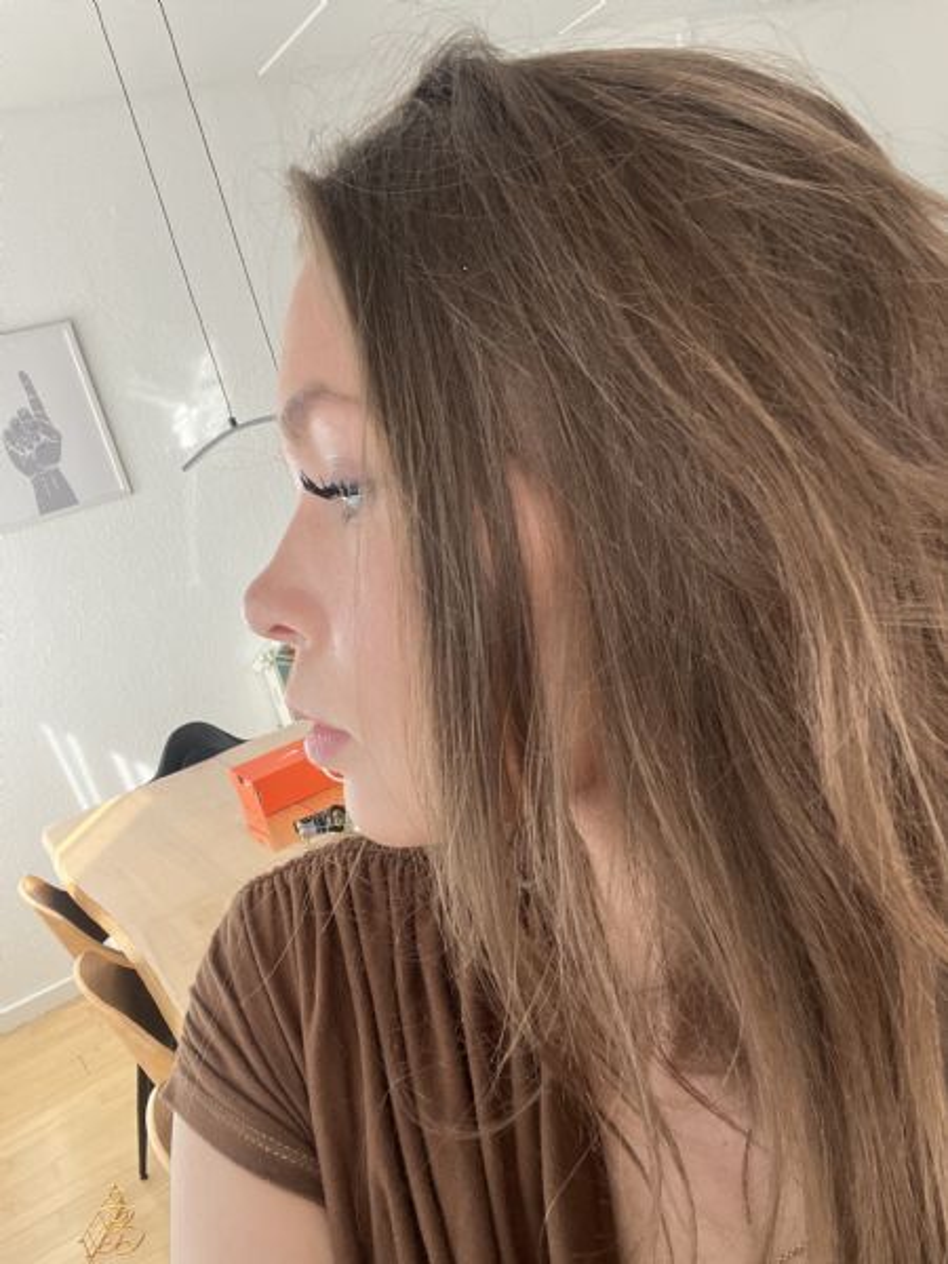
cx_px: 474
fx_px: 1095
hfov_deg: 46.8
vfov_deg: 60.0
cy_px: 632
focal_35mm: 30
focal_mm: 2.71
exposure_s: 1/121
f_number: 2.2
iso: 64
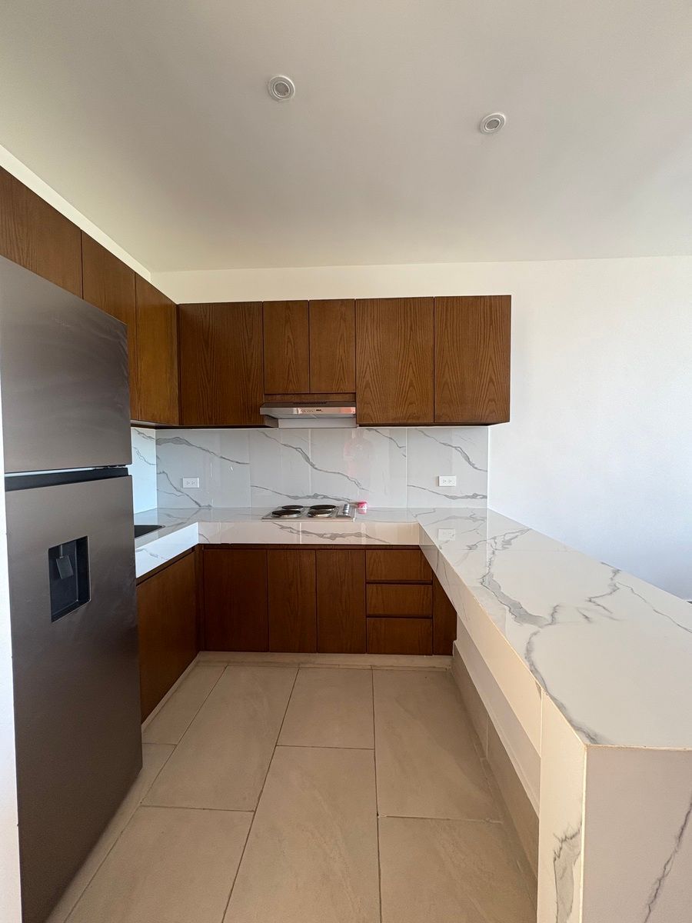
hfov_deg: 85.7
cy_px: 462
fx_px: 373
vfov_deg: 102.1
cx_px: 346
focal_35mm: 14
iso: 160
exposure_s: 1/99
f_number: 2.2
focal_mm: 2.22
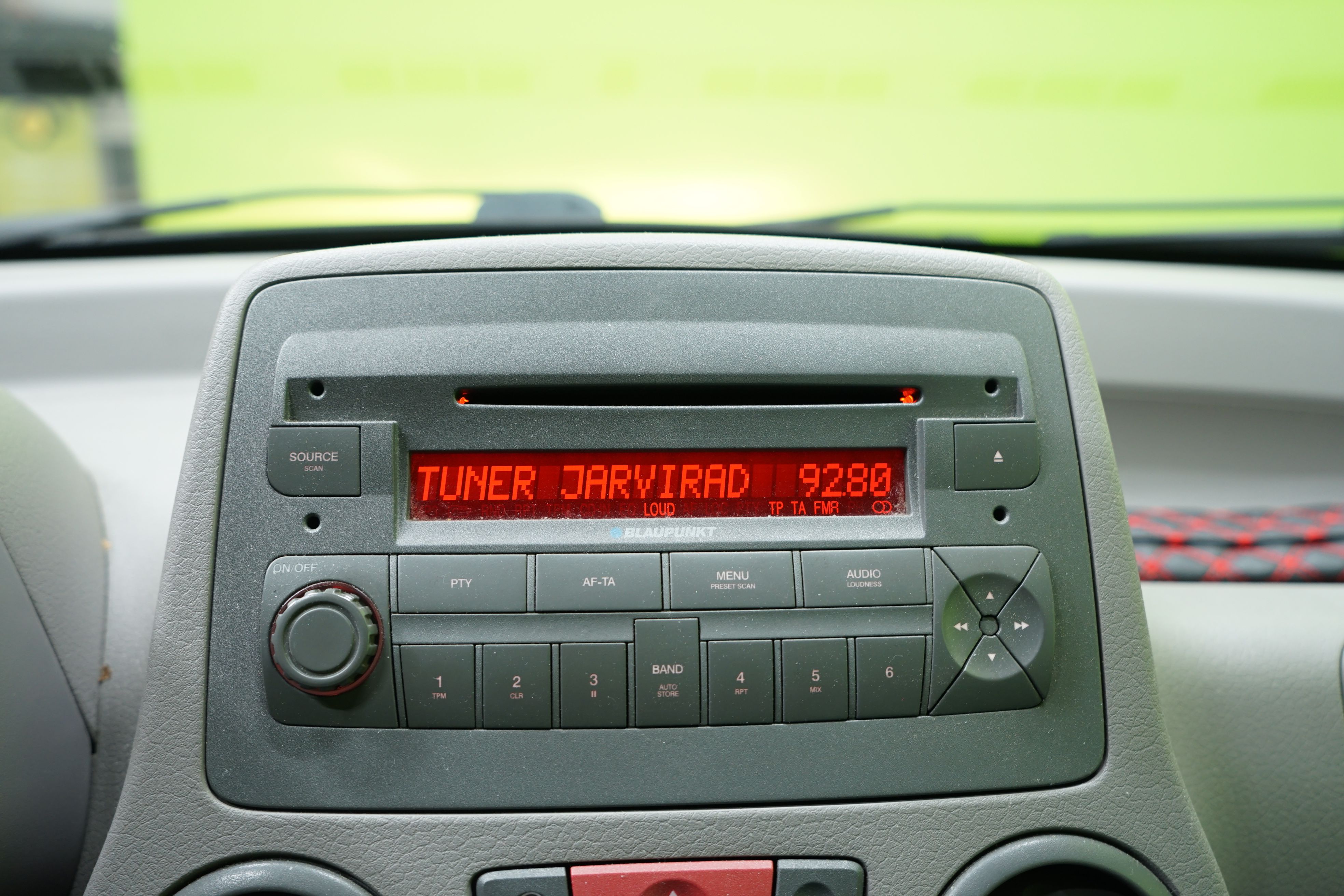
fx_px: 1120
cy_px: 448
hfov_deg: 61.9
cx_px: 672
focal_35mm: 30
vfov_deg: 43.6
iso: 500
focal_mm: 30
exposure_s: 1/20
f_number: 4.5
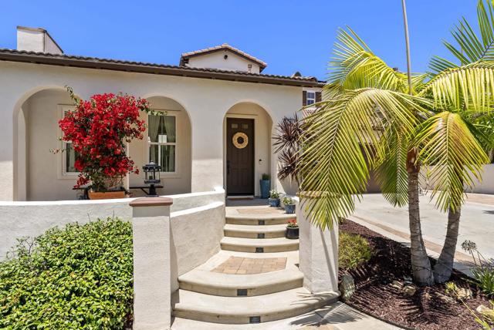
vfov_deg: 62.0
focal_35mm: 20
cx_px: 247
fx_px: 275
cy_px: 165
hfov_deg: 83.9
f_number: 8
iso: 500
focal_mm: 20
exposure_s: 1/500
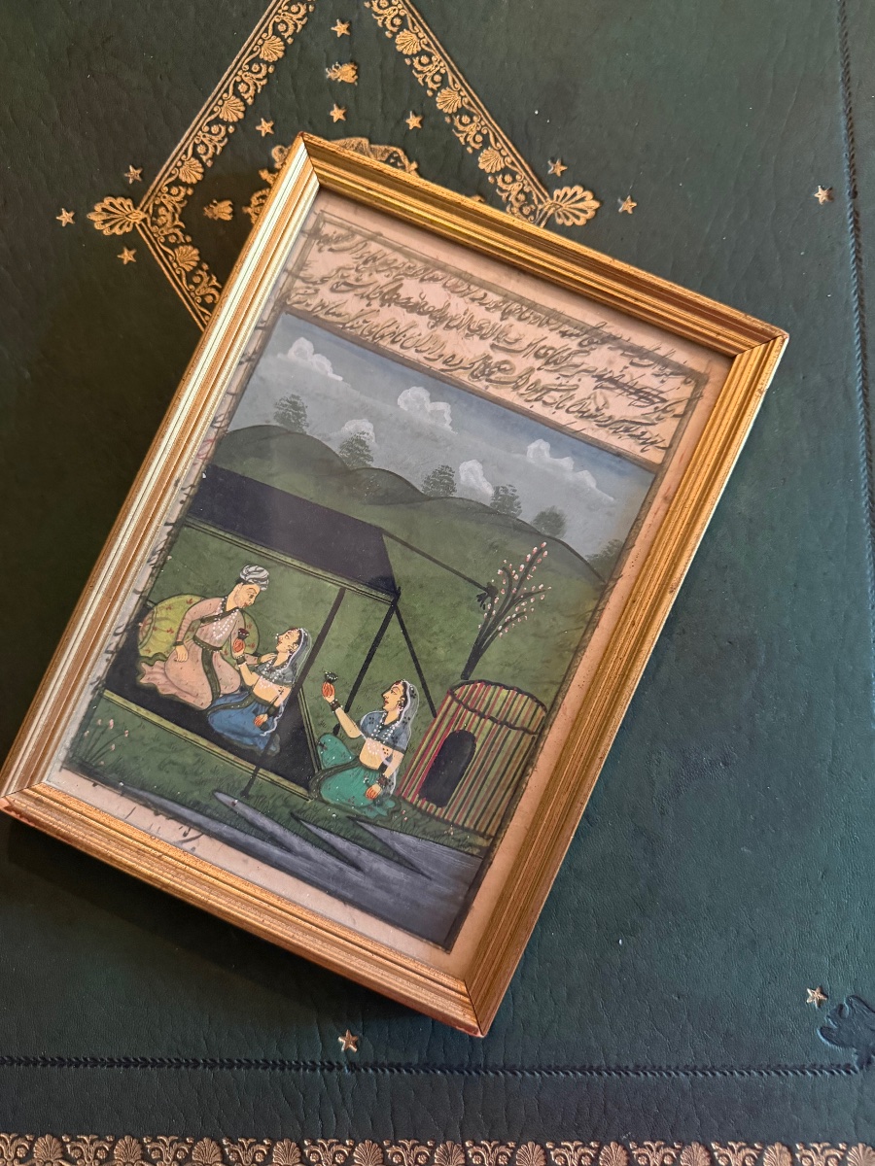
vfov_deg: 71.6
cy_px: 583
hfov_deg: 56.8
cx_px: 438
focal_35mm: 24
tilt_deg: -84.6
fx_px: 809
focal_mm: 6.76
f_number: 1.78
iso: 800
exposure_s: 1/33
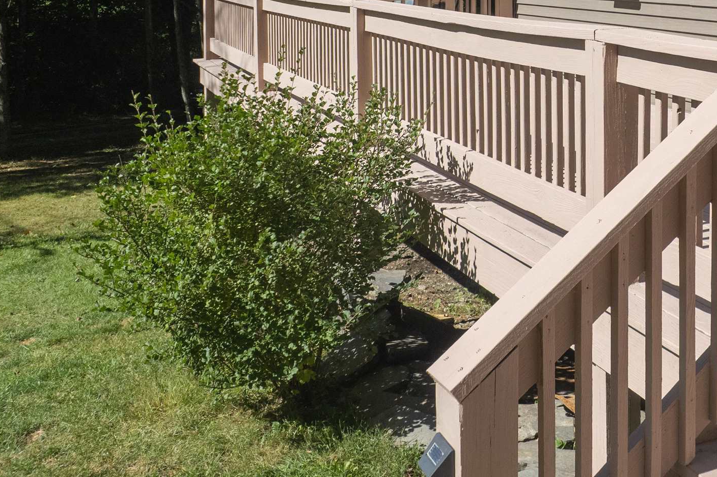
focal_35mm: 48
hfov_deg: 38.7
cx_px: 622
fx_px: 956
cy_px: 29
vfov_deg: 26.9
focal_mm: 8.38
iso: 110
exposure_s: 1/320
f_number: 2.8
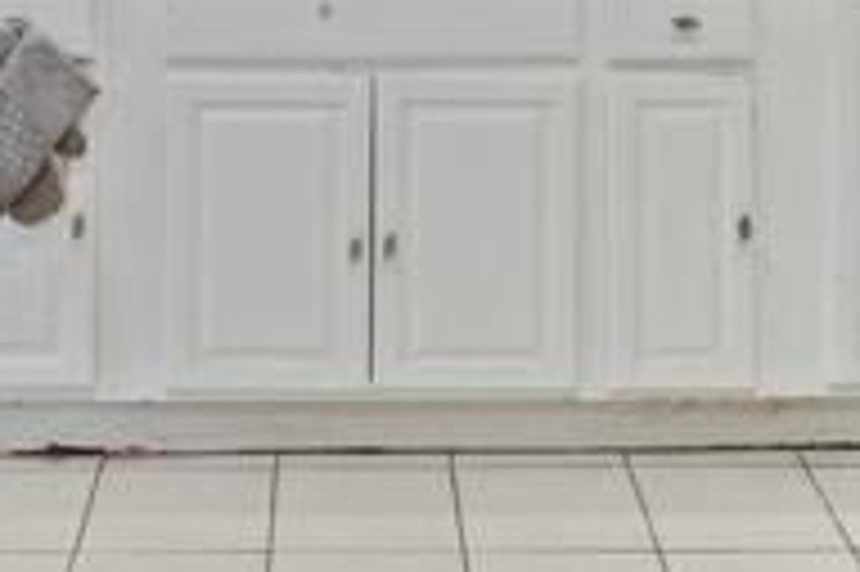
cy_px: -349
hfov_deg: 27.0
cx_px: 455
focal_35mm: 75
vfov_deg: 16.2
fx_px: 1790
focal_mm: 14
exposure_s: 1/25
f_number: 7.1
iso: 1250
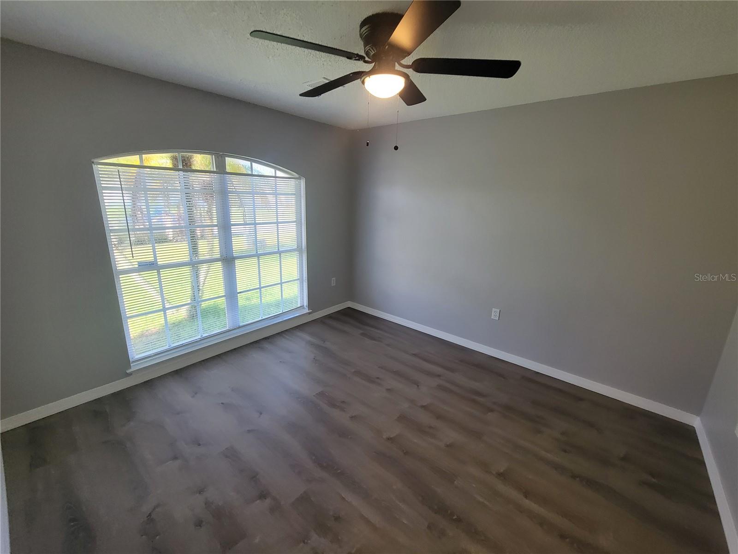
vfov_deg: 89.9
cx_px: 369
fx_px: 277
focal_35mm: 13
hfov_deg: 106.2
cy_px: 277
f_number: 2.2
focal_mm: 2.2
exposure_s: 1/60
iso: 125
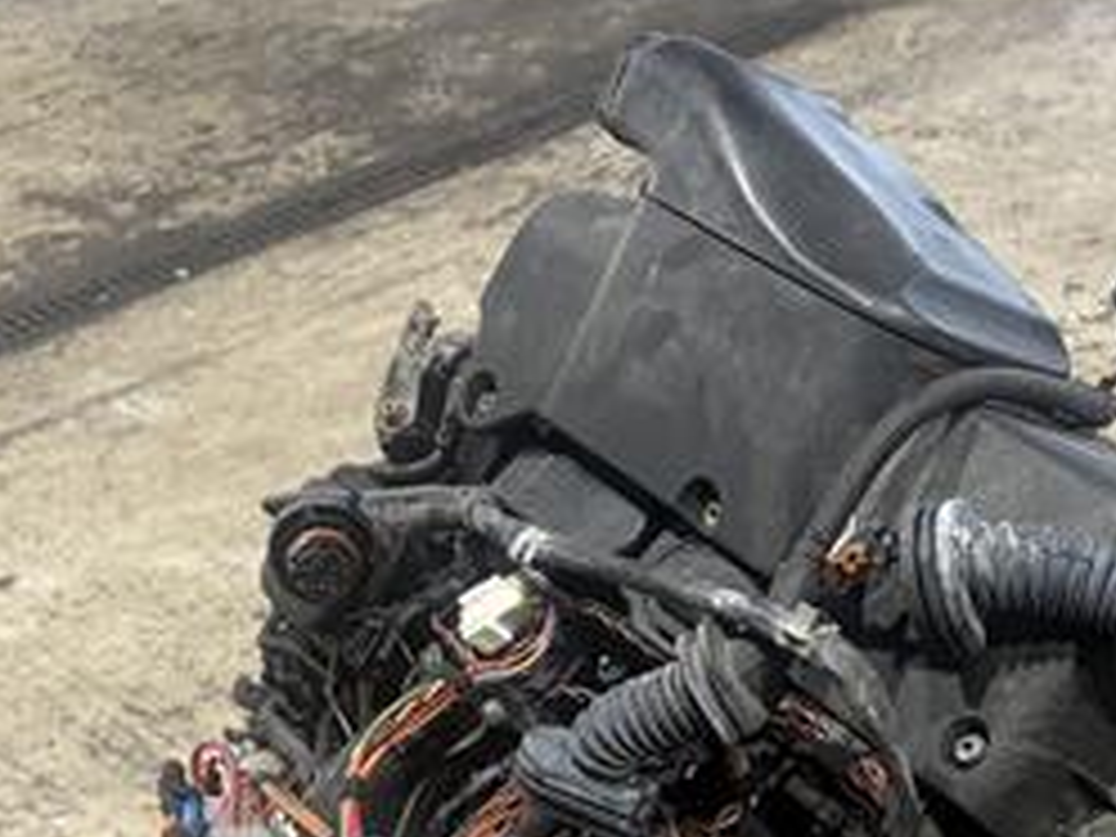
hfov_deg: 28.5
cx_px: 842
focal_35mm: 67
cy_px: 814
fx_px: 2160
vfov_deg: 21.3
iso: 125
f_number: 1.6
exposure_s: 1/50
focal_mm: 5.96
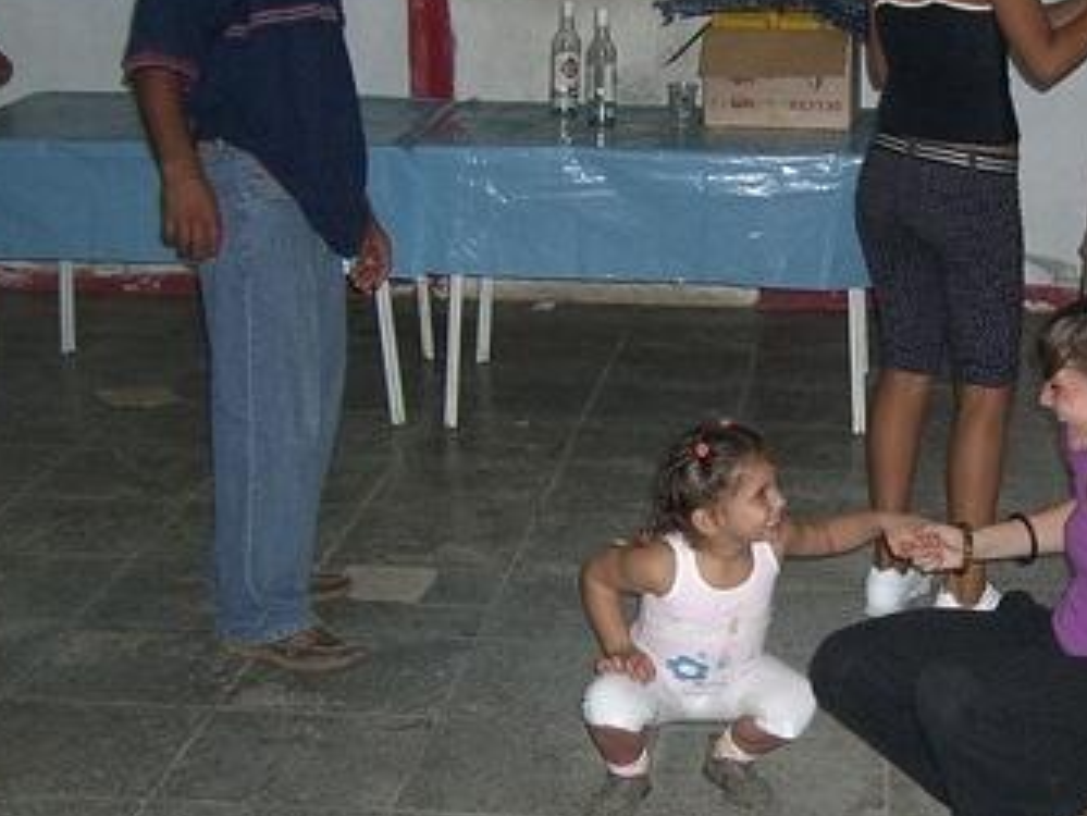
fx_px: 2293
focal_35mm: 73
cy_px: 473
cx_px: 842
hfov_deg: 26.3
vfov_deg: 20.2
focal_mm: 7.9
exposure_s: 1/60
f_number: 2.8
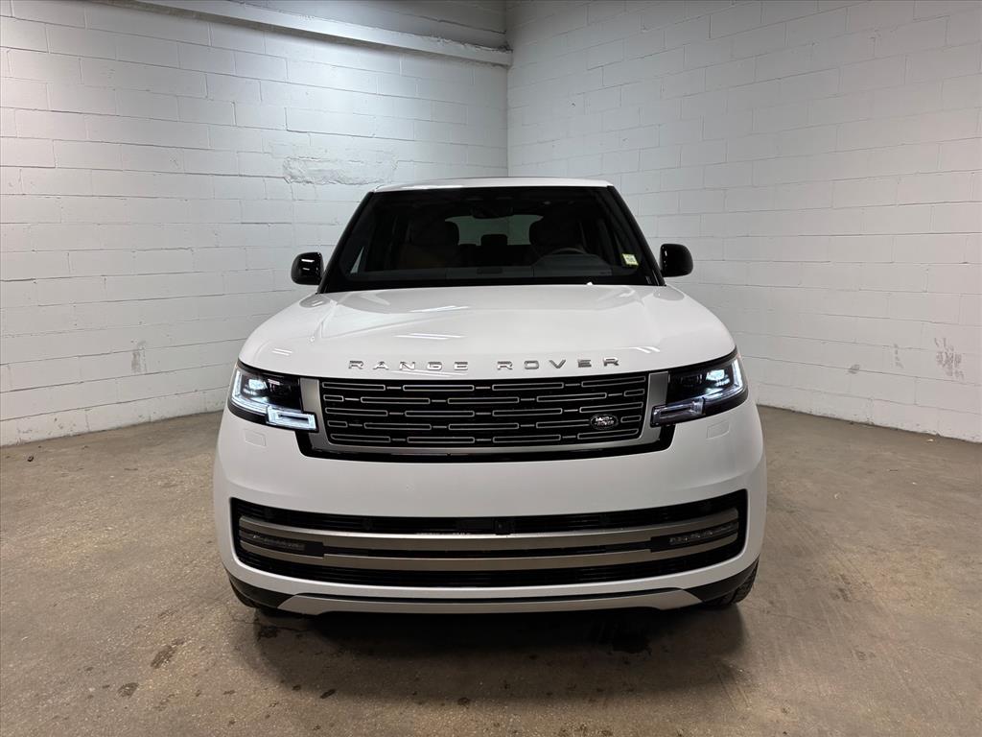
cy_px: 368
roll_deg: +0.9
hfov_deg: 67.3
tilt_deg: -11.6
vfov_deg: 53.1
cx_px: 491
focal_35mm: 26
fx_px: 738
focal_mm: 5.96
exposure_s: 1/498
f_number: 1.6
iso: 64
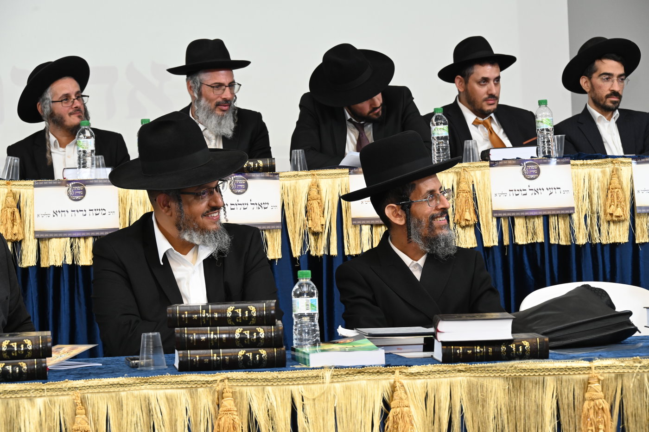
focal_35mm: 98
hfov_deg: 20.8
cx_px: 324
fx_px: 1766
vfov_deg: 14.0
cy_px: 216
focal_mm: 98
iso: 1600
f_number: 9
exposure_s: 1/125
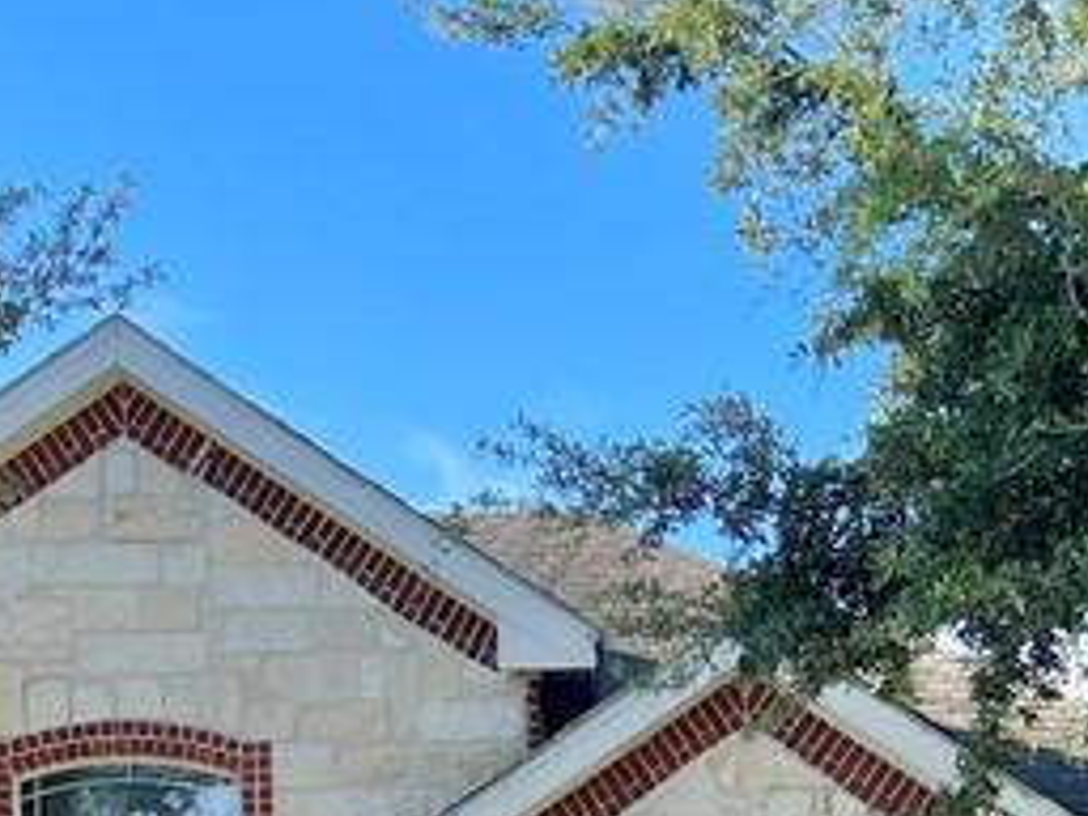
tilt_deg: +1.7
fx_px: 3269
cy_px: 1207
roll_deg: +0.5
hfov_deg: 18.9
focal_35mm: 104
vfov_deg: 13.4
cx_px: 429
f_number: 1.5
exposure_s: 1/833
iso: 50
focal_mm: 5.7
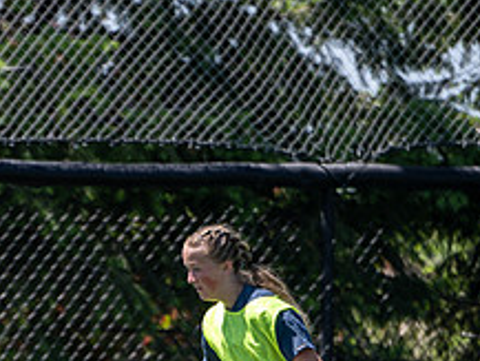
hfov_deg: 3.5
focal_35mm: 572
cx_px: 61
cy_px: 499
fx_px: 7936
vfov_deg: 2.6
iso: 40
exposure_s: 1/800
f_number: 2.8
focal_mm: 180
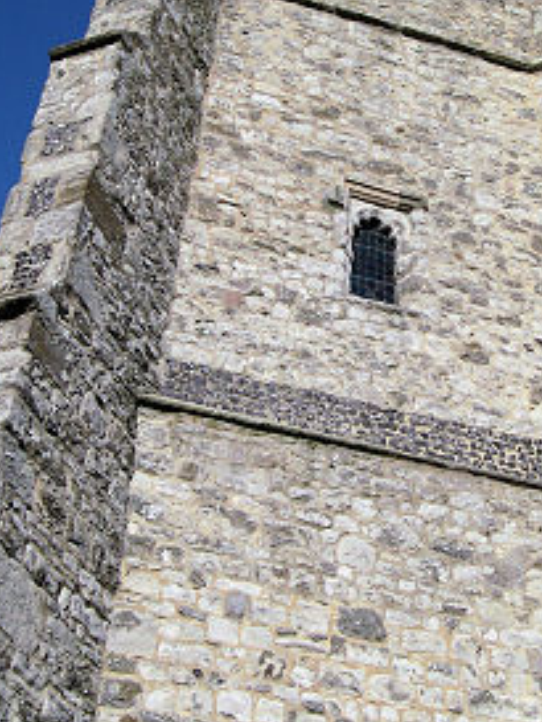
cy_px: 262
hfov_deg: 22.8
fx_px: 1335
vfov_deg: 30.1
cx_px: 398
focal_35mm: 64
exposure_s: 1/243
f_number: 7.6
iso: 100
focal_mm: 8
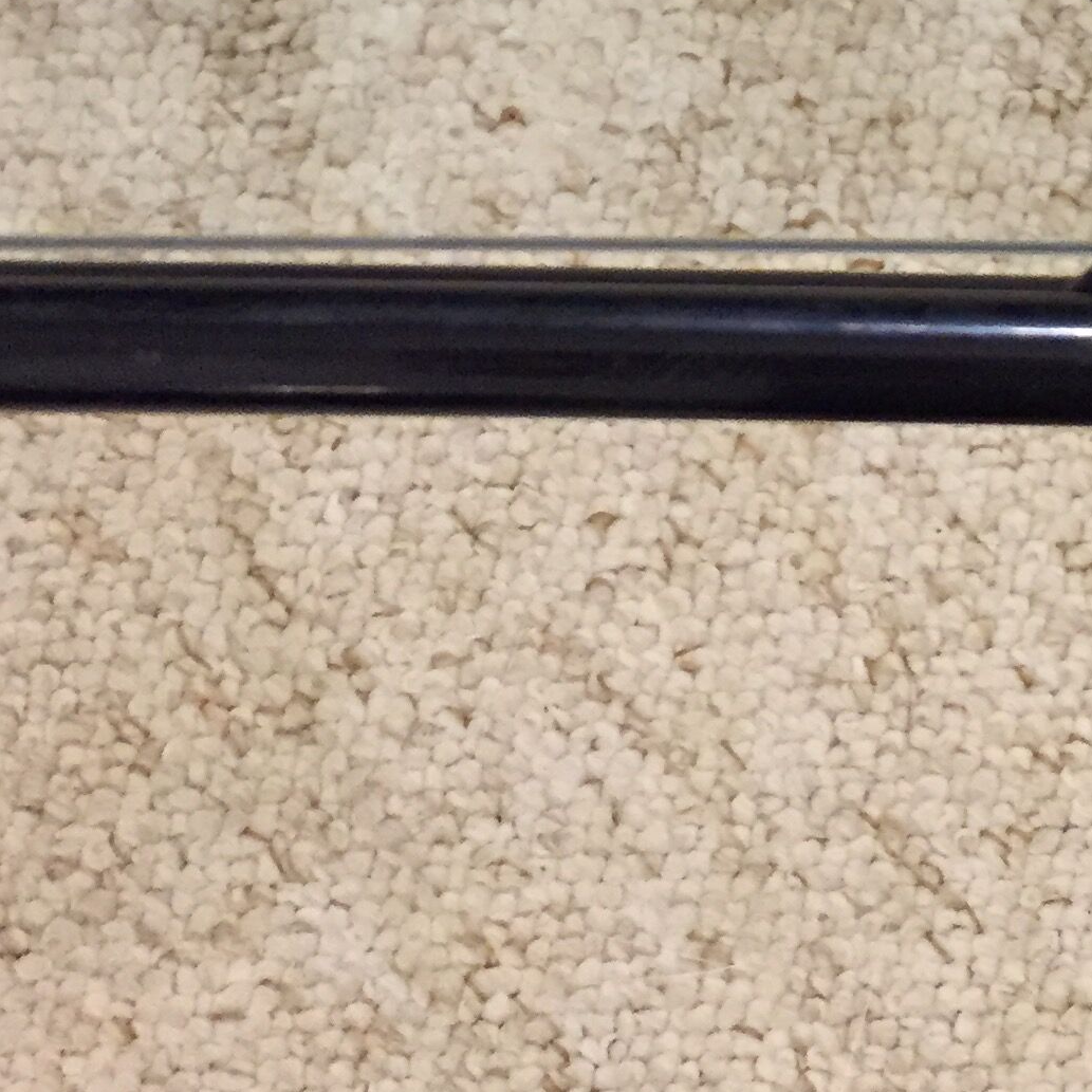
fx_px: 2891
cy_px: -369
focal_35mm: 81
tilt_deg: -87.3
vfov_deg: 19.5
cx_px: 1107
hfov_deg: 20.7
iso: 250
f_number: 2.2
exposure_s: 1/33
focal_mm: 4.15
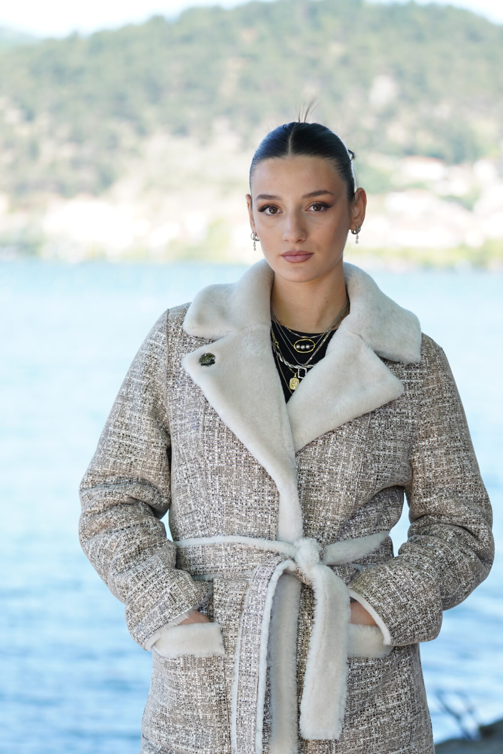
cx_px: 335
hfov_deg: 13.4
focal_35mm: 102
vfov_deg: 19.9
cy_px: 546
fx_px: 2138
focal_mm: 70
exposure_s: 1/250
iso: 125
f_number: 2.8
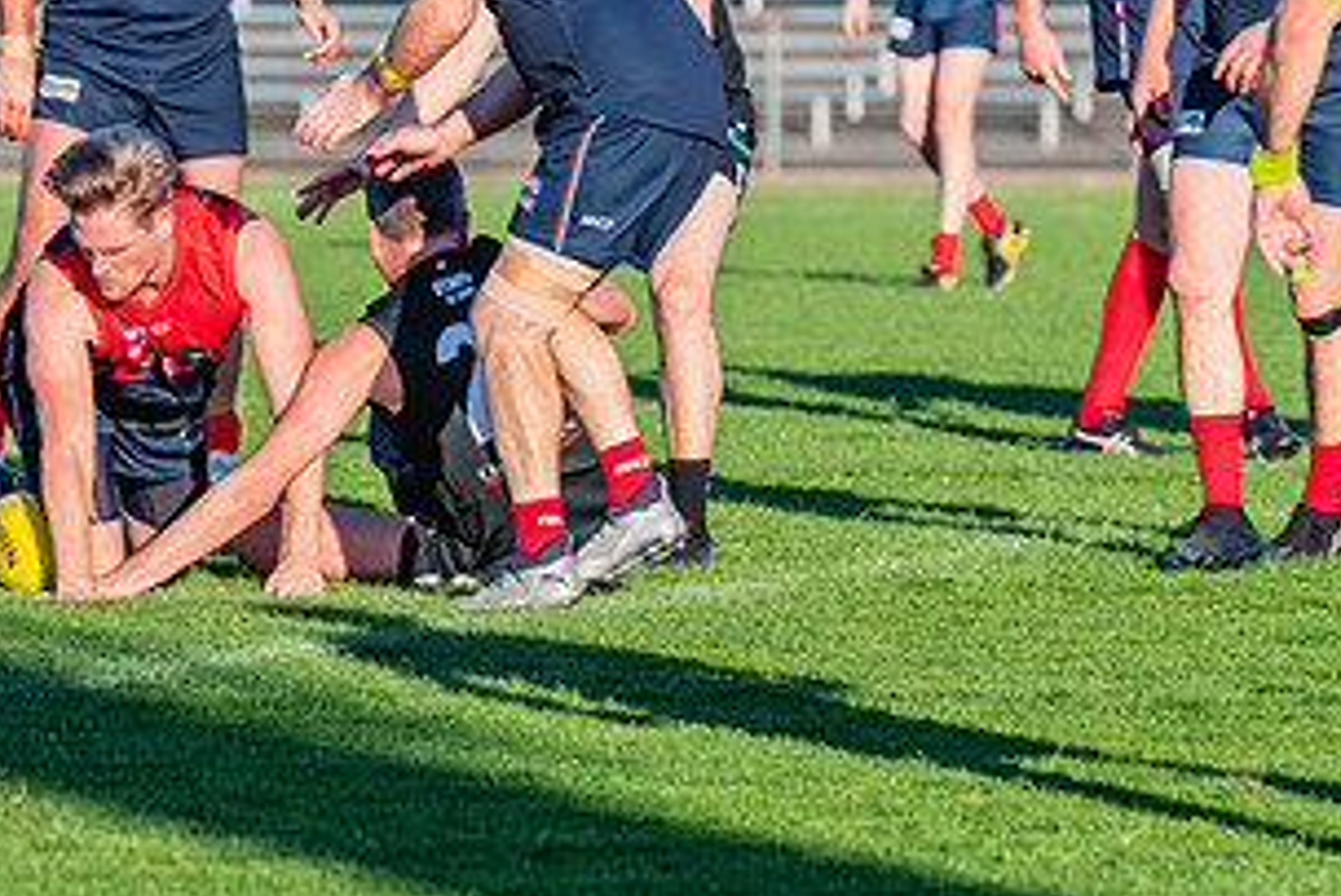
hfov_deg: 4.0
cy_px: 108
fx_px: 19192
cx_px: 168
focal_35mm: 515
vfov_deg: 2.7
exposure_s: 1/1600
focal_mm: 270
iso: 800
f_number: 7.1
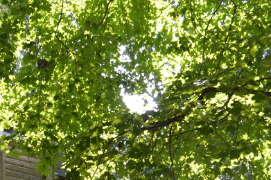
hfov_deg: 14.4
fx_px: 1030
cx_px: -69
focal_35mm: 137
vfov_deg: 9.4
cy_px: 358
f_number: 5.6
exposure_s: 1/125
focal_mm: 22
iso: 200
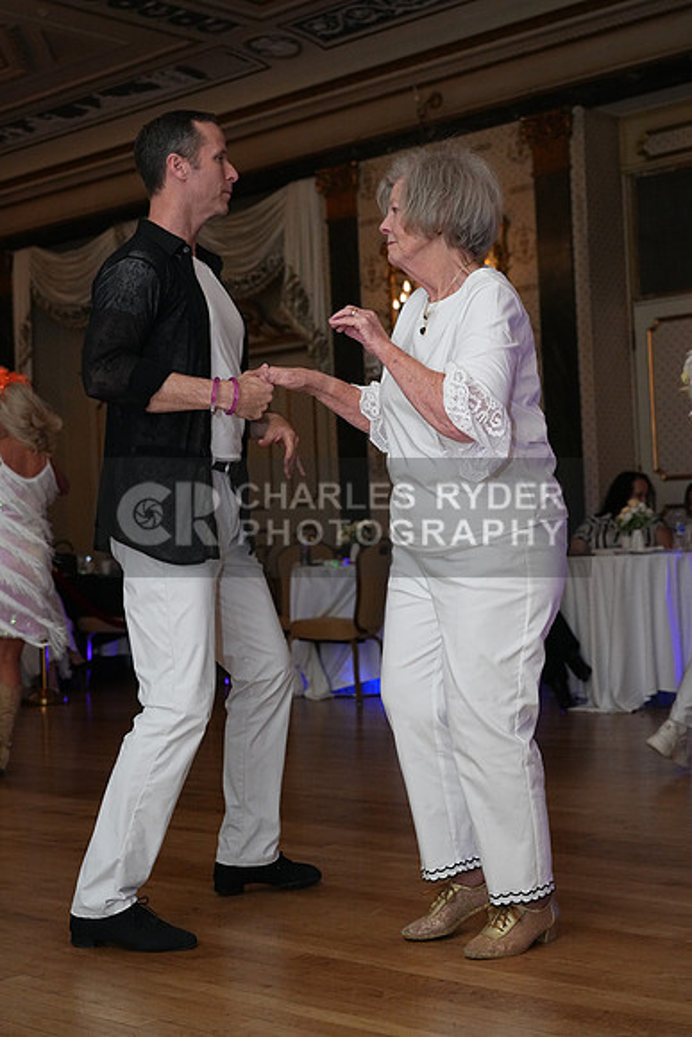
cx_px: 346
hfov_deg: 26.0
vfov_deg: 38.2
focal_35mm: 52
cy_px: 518
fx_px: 1498
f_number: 5
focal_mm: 52
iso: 5000
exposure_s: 1/200
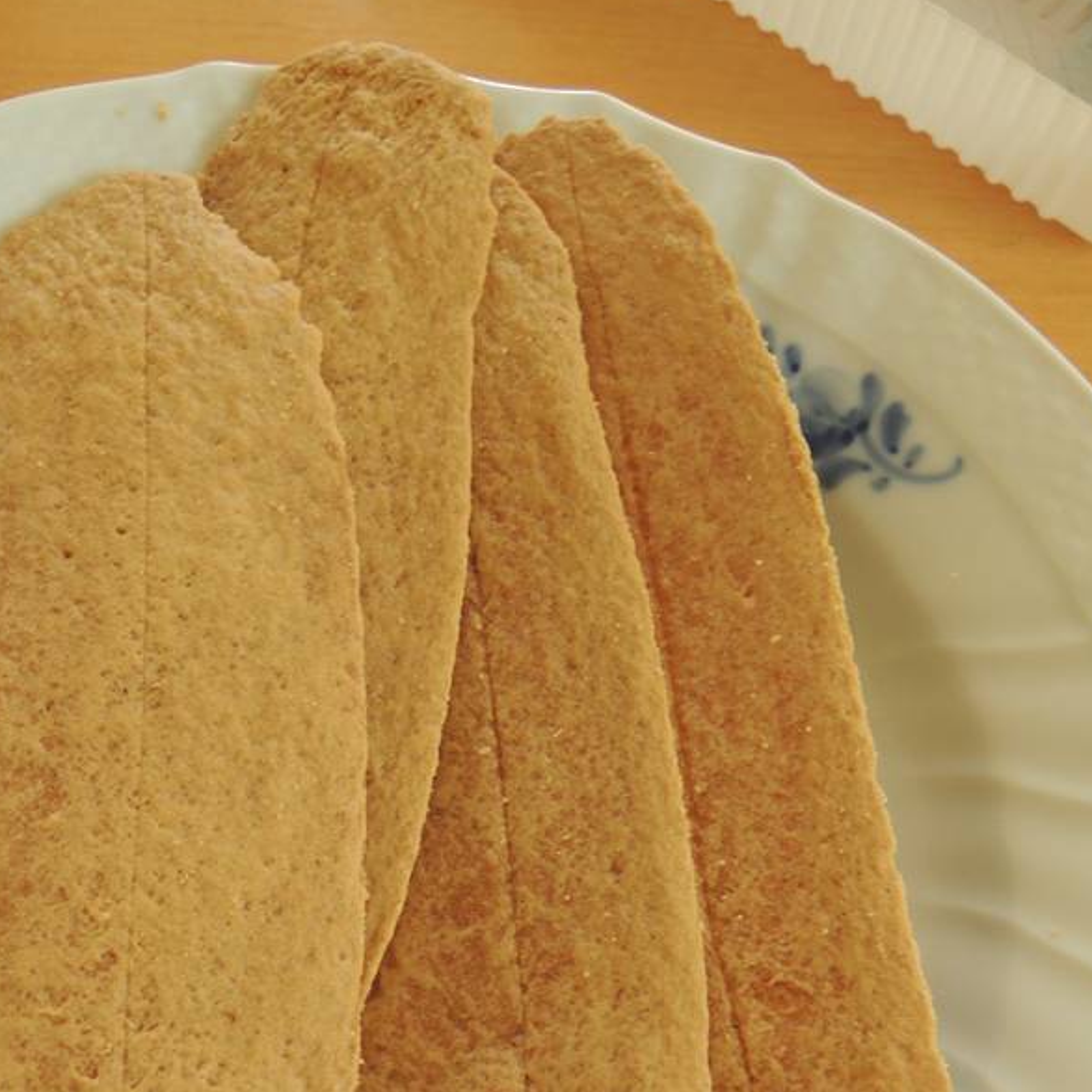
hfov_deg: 44.8
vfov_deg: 43.3
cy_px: 841
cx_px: 456
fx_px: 1321
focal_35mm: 37
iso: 180
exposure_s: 1/30
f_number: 2.8
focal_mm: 4.3
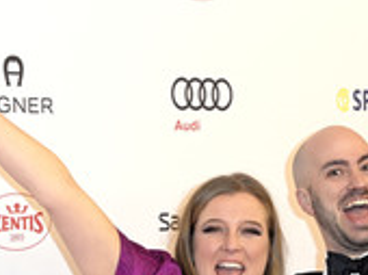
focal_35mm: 235
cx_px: 267
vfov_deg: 6.3
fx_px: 2495
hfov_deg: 8.4
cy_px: 288
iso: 400
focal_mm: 92
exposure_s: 1/250
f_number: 6.3
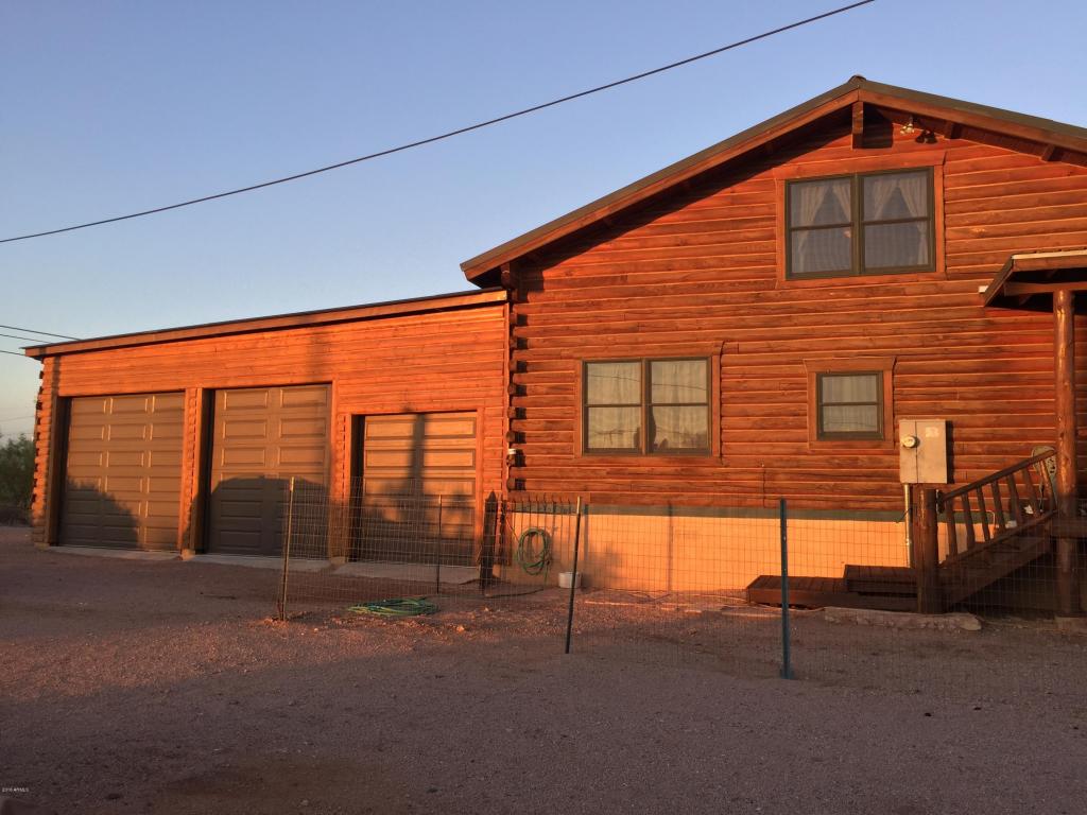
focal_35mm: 29
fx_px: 911
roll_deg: -2.6
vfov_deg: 48.2
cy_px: 408
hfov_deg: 61.7
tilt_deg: +4.5
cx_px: 544
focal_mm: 4.15
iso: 32
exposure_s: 1/243
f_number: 2.2
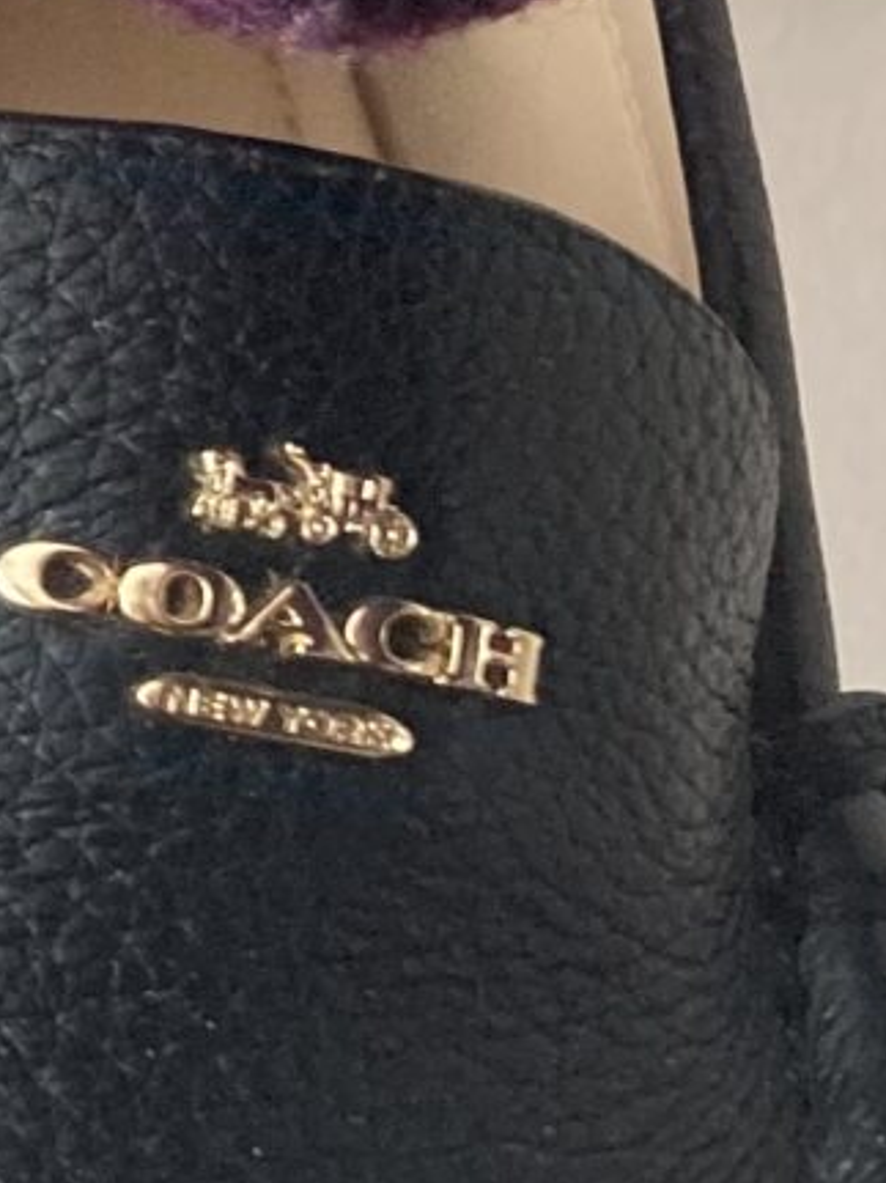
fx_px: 4541
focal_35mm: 133
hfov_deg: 10.3
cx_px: -891
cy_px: 532
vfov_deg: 14.8
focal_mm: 3.99
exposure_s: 1/60
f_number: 1.8
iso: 200
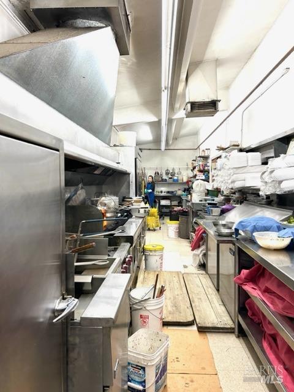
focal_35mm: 26
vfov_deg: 67.3
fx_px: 294
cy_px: 196
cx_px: 147
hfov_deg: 53.1
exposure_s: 1/120
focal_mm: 5.7
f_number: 1.5
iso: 100
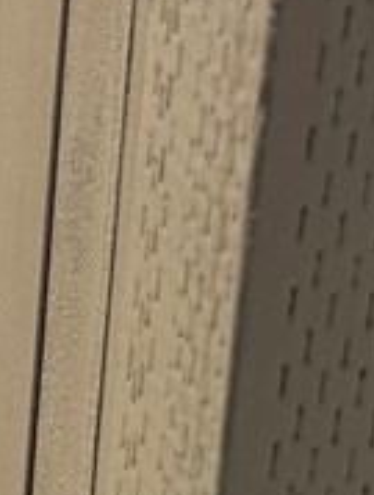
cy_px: -127
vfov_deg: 13.9
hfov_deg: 9.1
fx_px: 1967
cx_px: -676
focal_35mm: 137
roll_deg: +0.3
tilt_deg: -12.3
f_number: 1.78
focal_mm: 6.76
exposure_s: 1/2604
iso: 80
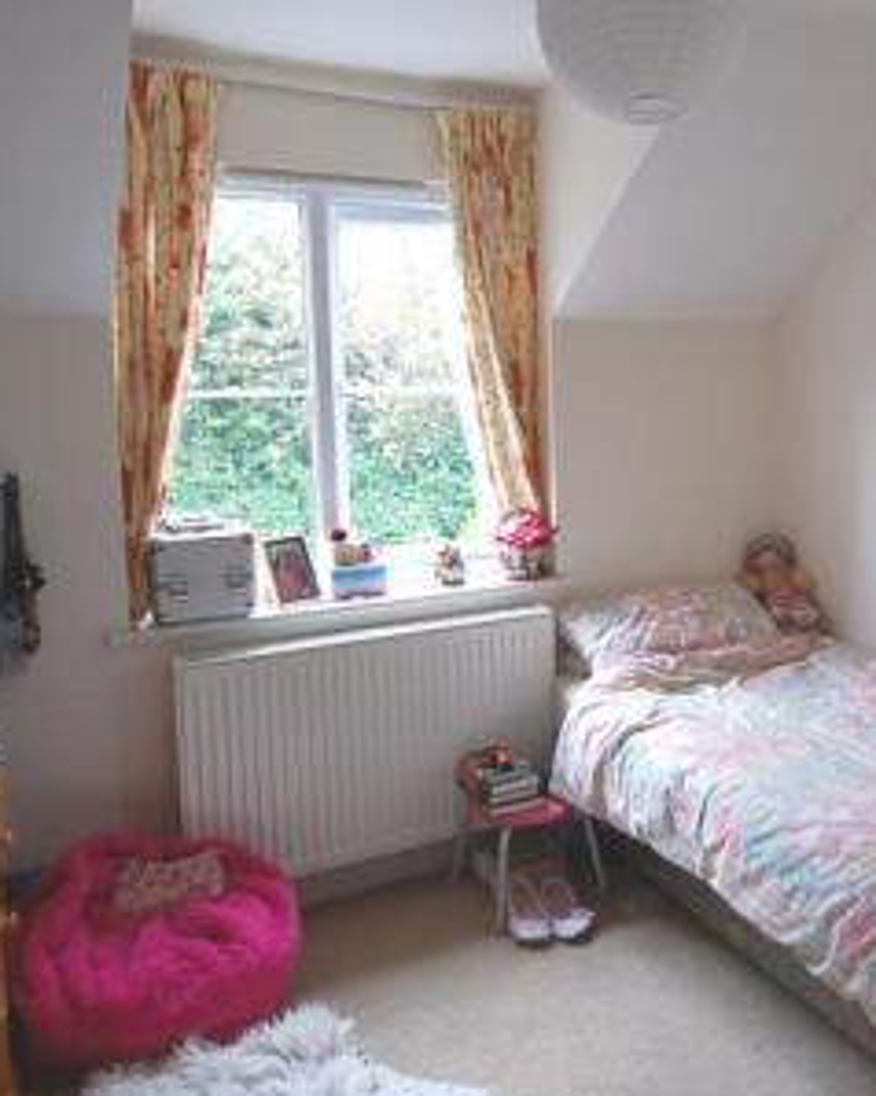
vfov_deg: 56.8
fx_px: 1006
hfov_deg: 45.4
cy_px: 449
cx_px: 659
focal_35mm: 31
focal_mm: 10
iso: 400
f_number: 4
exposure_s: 1/60
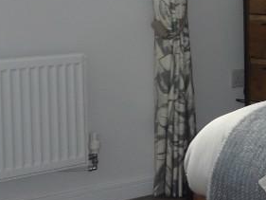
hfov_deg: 18.5
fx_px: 700
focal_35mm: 91
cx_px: 425
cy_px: 16
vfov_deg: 16.0
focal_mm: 4.1
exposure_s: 1/30
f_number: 3.3
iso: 100
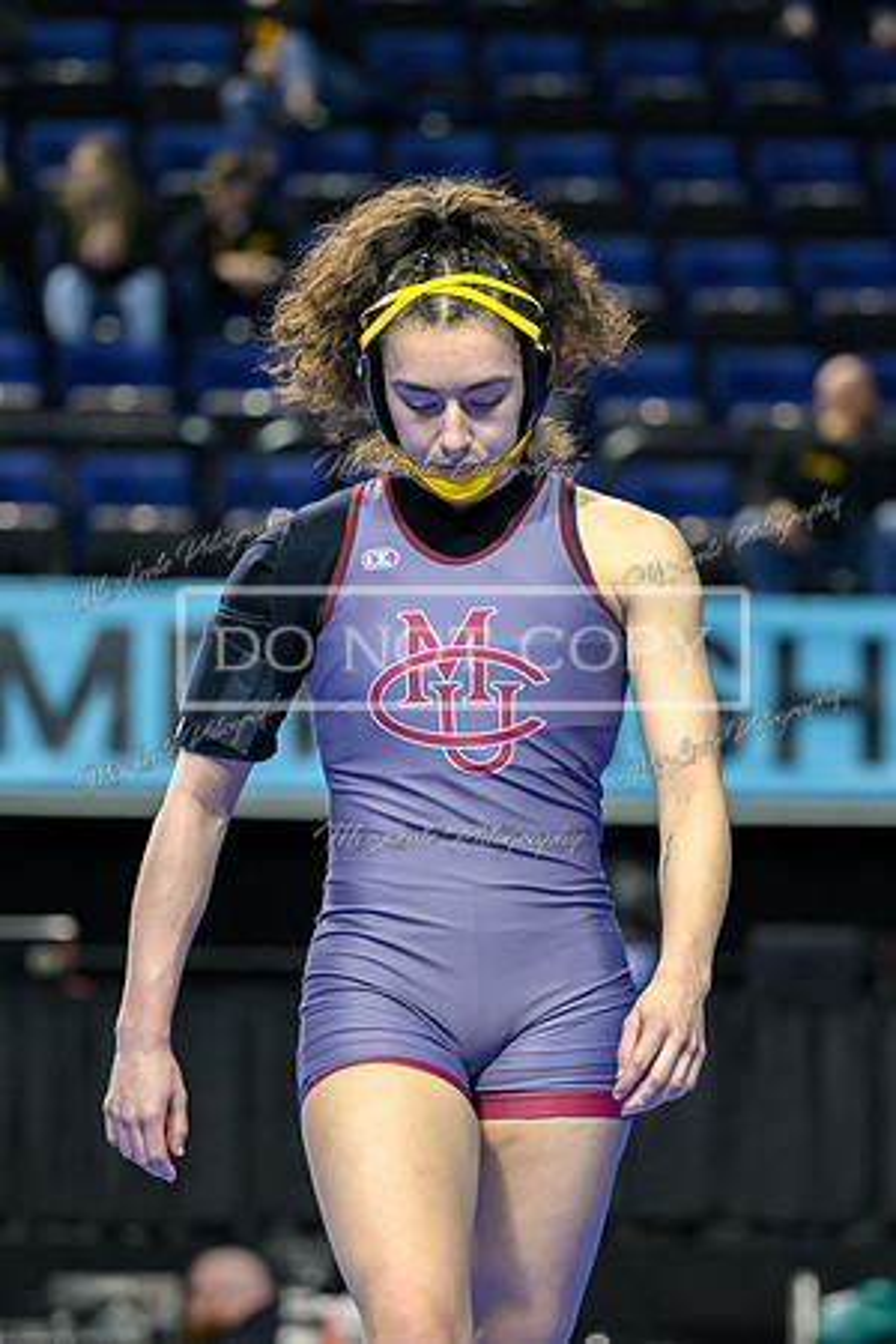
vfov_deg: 11.9
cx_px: 428
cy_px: 672
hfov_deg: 7.9
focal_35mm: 173
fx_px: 6474
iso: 3200
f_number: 2.8
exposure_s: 1/800
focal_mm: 115
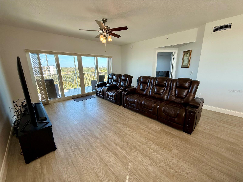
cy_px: 91
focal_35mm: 14
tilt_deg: -13.8
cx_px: 122
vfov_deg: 85.7
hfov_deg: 102.1
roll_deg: +0.4
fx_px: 98
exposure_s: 1/120
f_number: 2.2
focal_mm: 2.22
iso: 100
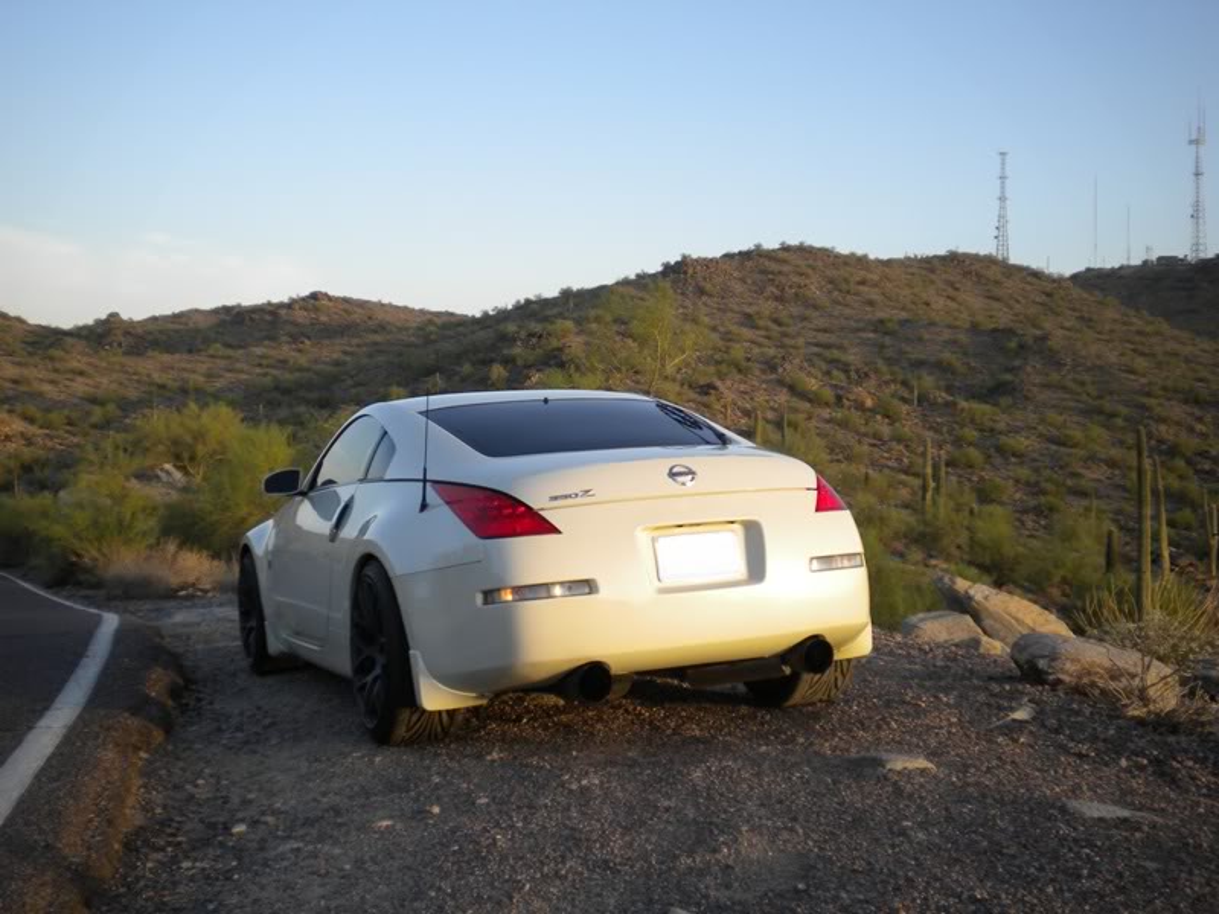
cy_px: 457
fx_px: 1444
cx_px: 610
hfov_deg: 45.8
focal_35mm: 41
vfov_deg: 35.1
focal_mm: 7.4
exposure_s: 1/267
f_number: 3.5
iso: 80
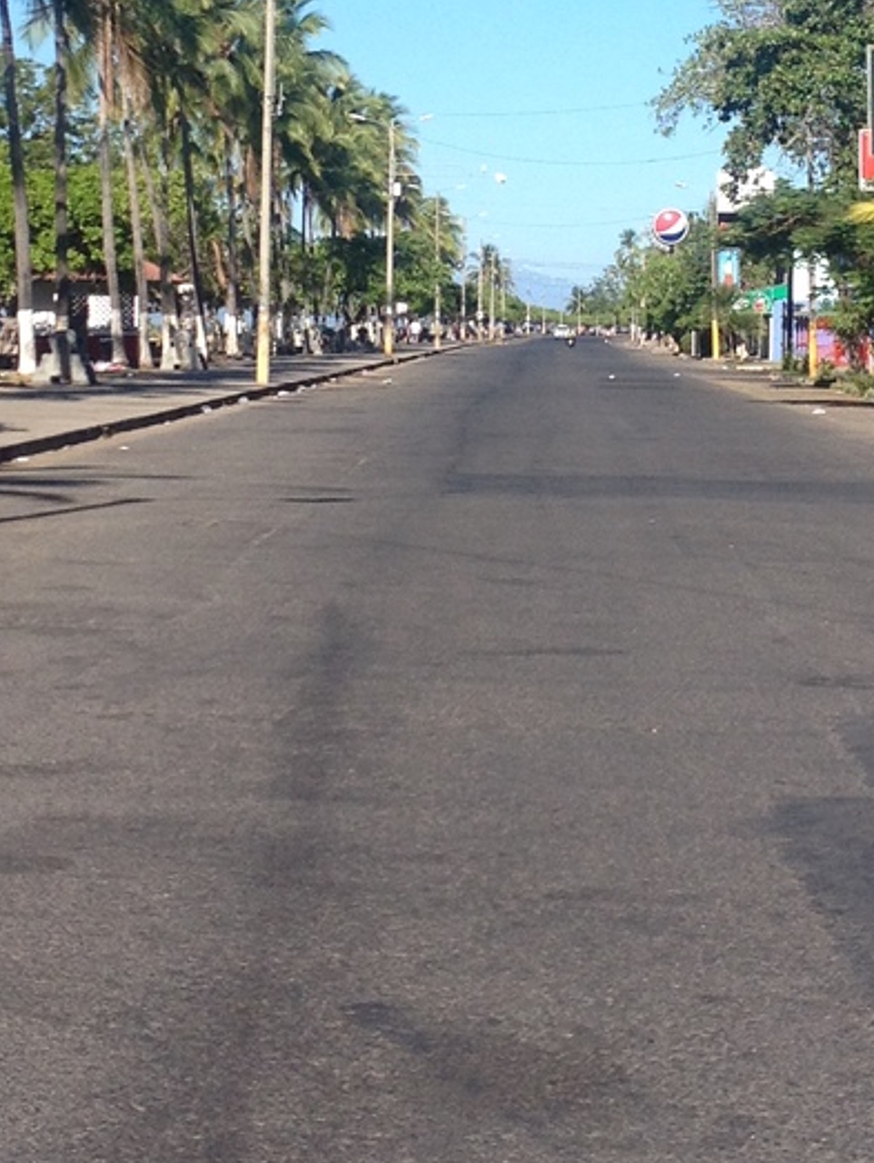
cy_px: 209
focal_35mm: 107
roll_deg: +0.5
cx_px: 567
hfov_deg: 13.8
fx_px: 3598
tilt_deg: +0.2
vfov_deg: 18.2
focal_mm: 4.28
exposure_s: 1/1577
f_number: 2.4
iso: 50
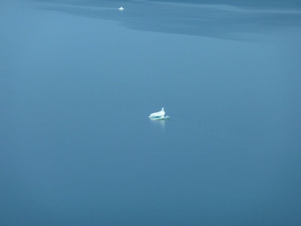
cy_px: 113
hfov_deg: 6.6
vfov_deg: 5.0
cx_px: 150
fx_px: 2609
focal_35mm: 300
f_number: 5.6
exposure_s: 1/500
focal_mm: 49.2
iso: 80
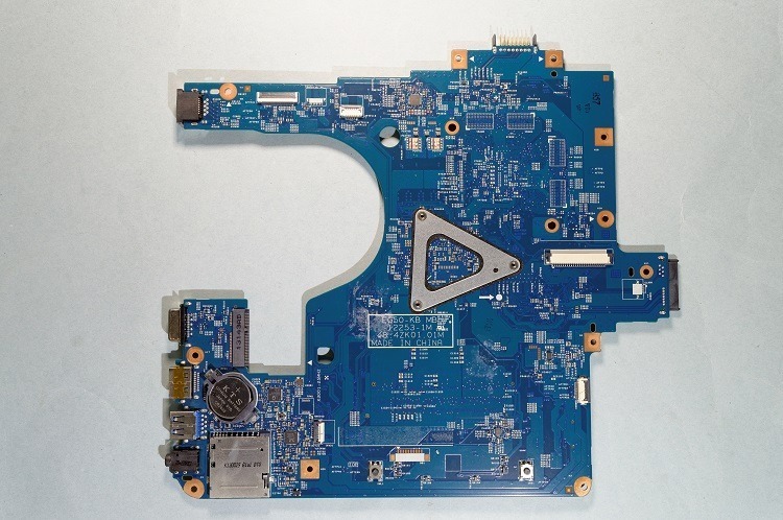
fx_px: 717
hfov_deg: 57.3
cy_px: 260
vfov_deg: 39.9
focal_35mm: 33
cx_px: 392
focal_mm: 22
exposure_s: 1/5
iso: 100
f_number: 8
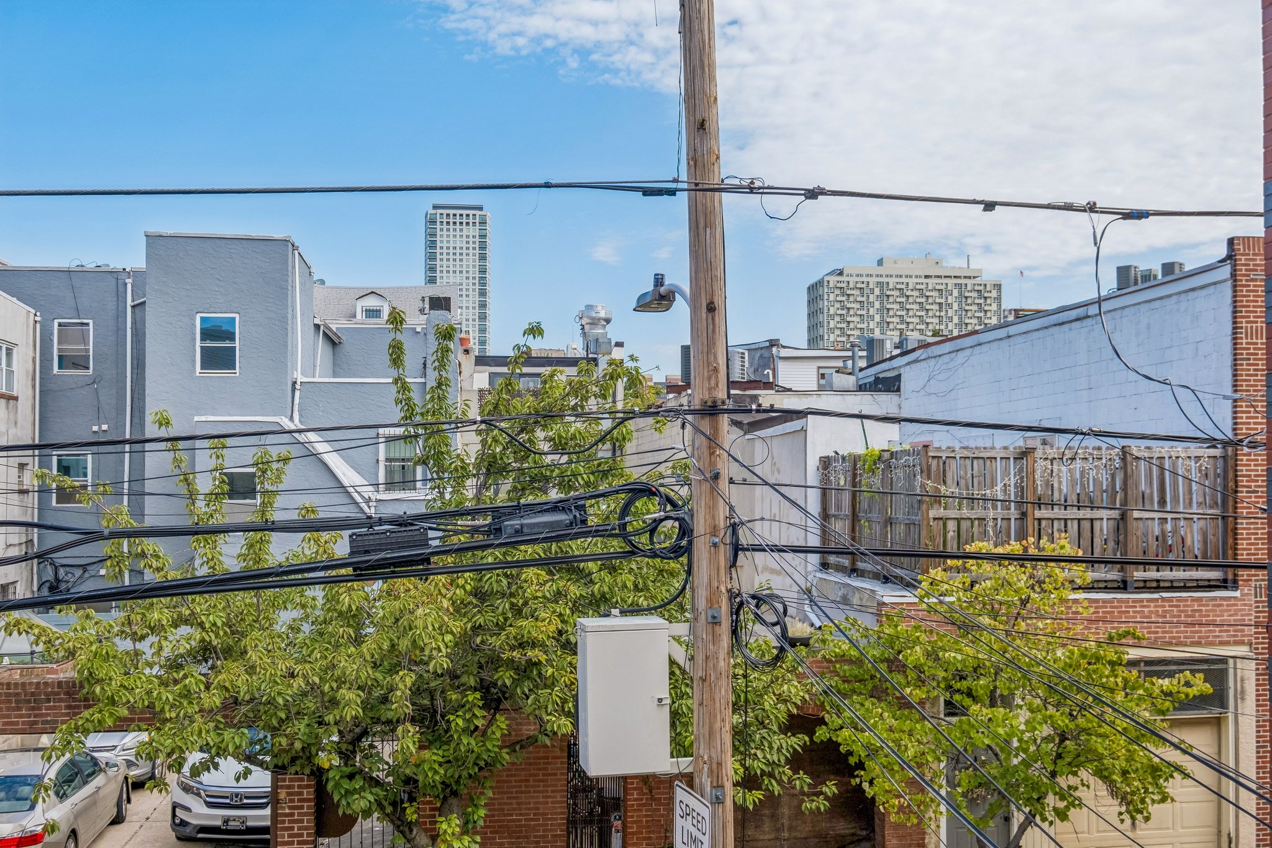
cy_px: 424
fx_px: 1272
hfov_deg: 53.1
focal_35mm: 36
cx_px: 636
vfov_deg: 36.9
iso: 250
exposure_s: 1/350
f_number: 8
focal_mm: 24
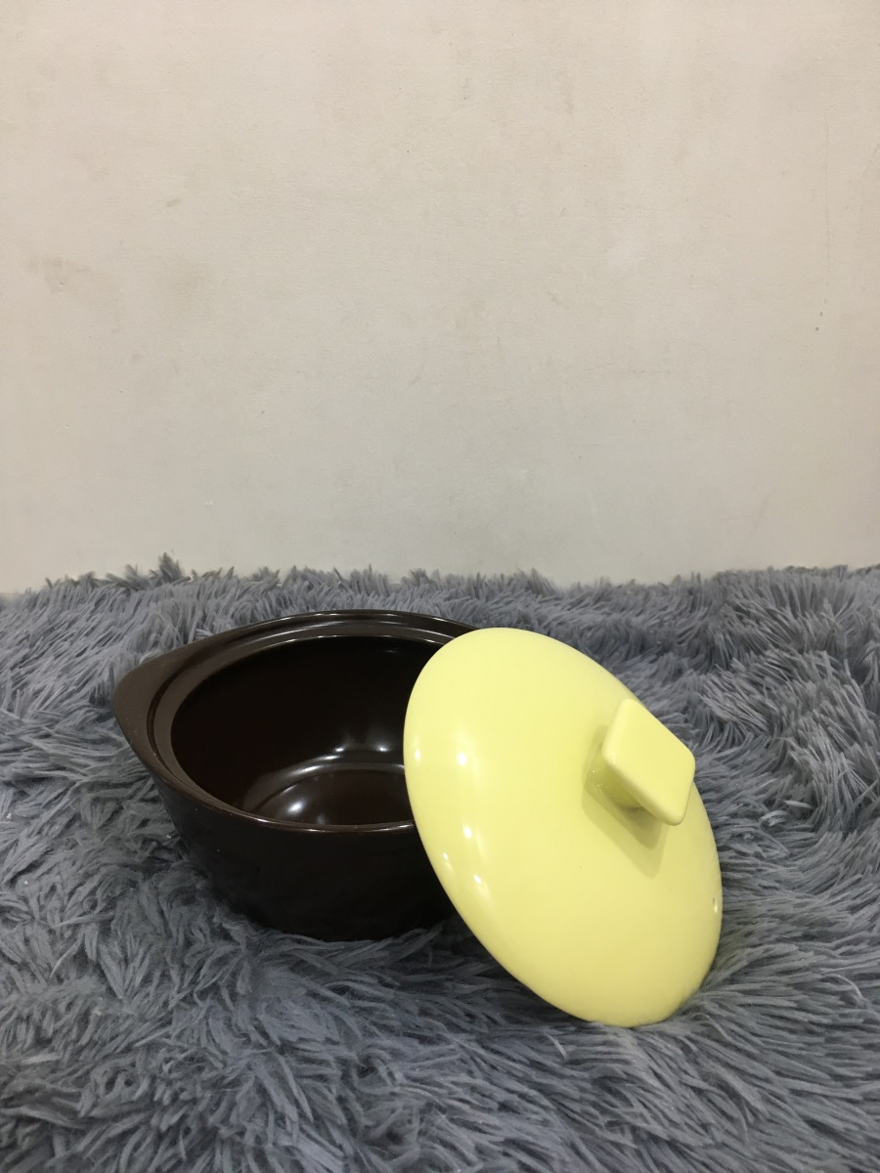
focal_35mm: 29
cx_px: 440
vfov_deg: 61.7
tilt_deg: -25.6
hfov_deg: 48.2
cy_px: 586
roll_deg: -0.9
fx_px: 983
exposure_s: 1/33
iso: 100
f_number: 2.2
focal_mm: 4.15
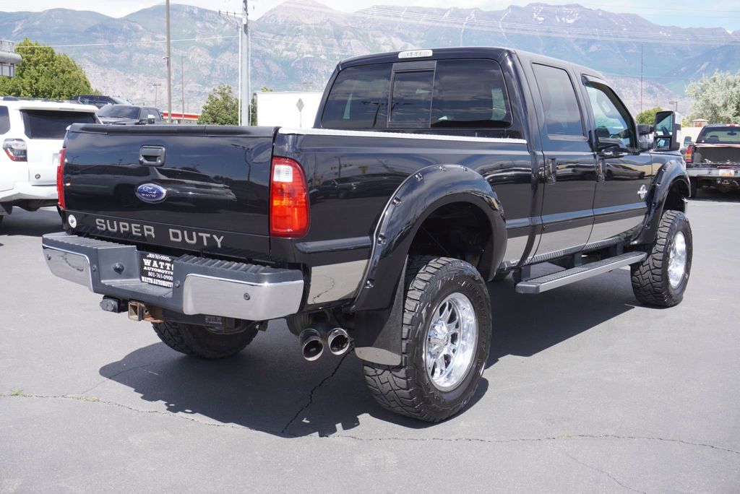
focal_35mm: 38
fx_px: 771
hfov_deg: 51.3
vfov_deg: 35.5
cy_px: 247
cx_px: 370
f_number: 7.1
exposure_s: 1/160
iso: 100
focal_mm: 25
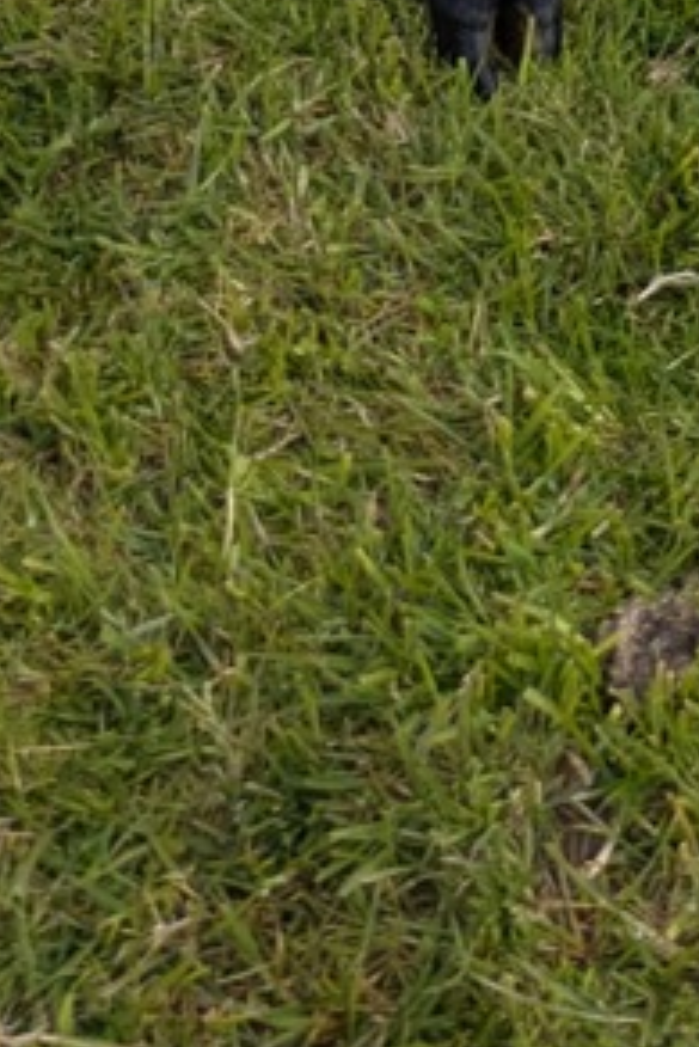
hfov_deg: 11.8
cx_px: 859
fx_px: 3316
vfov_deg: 14.4
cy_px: -1147
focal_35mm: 114
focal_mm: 5.43
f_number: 1.89
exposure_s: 1/1733
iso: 50
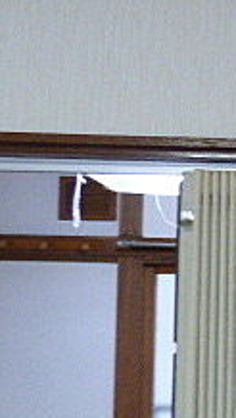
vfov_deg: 32.4
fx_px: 710
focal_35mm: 64
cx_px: 549
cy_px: 299
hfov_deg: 13.9
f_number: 2.8
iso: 320
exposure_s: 1/60
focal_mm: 3.58
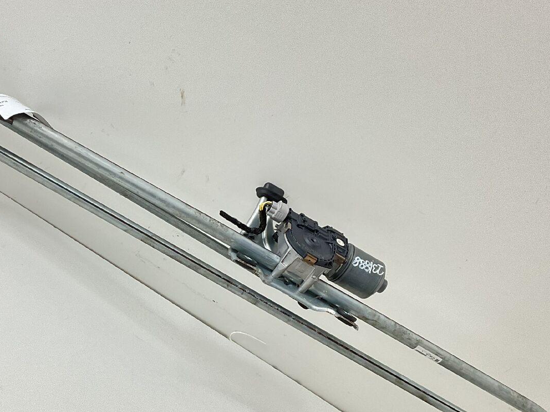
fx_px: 826
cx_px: 185
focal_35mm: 52
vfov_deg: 28.0
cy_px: 243
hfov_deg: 36.5
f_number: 1.8
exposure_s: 1/50
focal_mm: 3
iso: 64
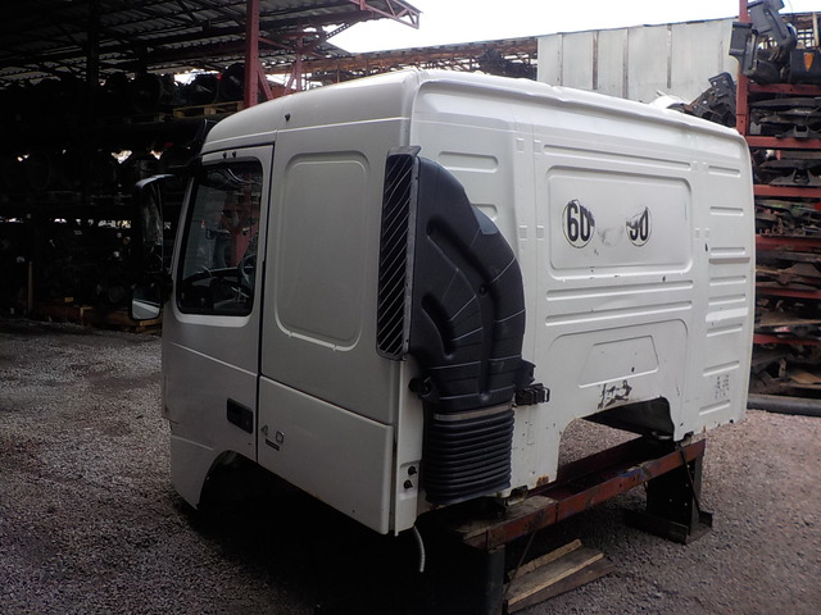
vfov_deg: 46.8
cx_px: 410
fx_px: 712
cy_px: 308
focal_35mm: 30
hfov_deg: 60.0
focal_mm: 4.1
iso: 125
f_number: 3.3
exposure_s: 1/30
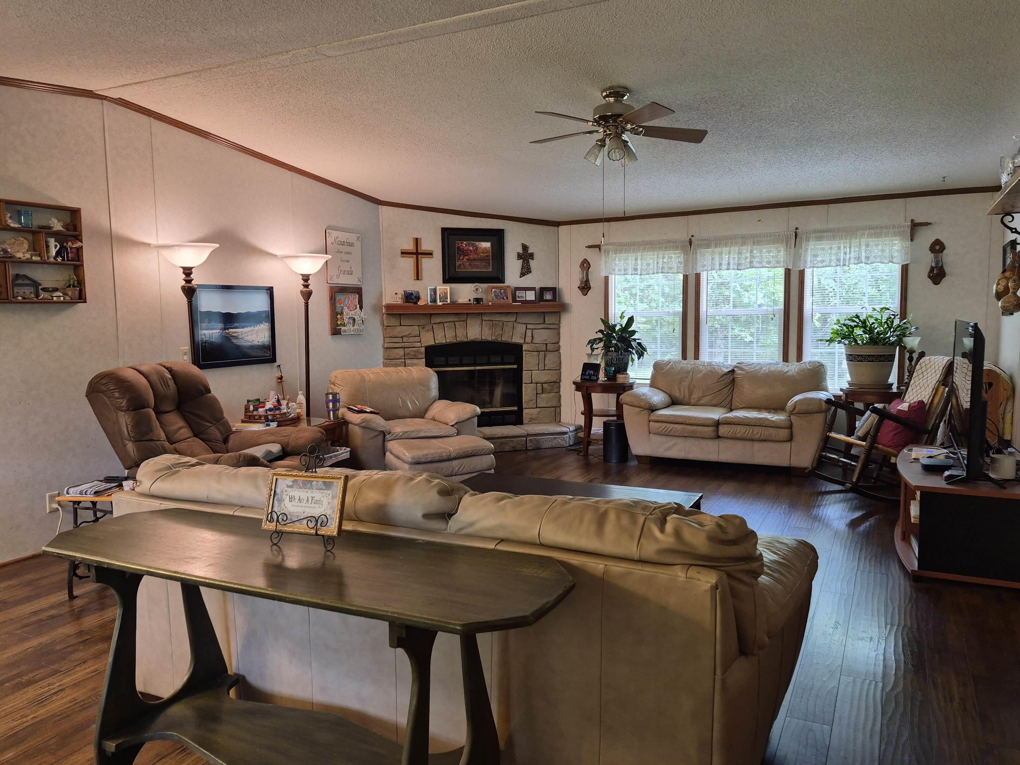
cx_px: 530
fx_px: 707
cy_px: 377
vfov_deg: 56.8
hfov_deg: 71.6
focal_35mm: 24
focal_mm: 5.4
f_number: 1.8
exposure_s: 1/120
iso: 250
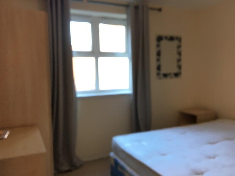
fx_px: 197
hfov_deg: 61.7
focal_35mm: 29
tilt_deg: -4.0
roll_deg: +0.5
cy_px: 88
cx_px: 118
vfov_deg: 48.2
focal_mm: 4.15
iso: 100
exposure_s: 1/33
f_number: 2.2
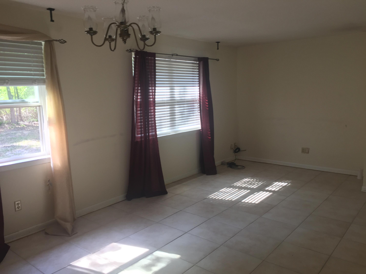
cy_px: 137
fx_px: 307
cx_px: 183
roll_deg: +0.5
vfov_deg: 48.2
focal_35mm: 29
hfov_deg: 61.7
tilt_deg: -8.9
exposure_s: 1/30
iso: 32
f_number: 2.2
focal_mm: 4.15
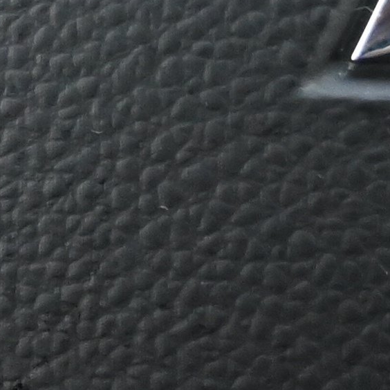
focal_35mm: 239
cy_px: -63
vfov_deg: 7.3
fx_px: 3049
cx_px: -1024
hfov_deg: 6.3
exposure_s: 1/125
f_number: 3.8
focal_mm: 19
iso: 900
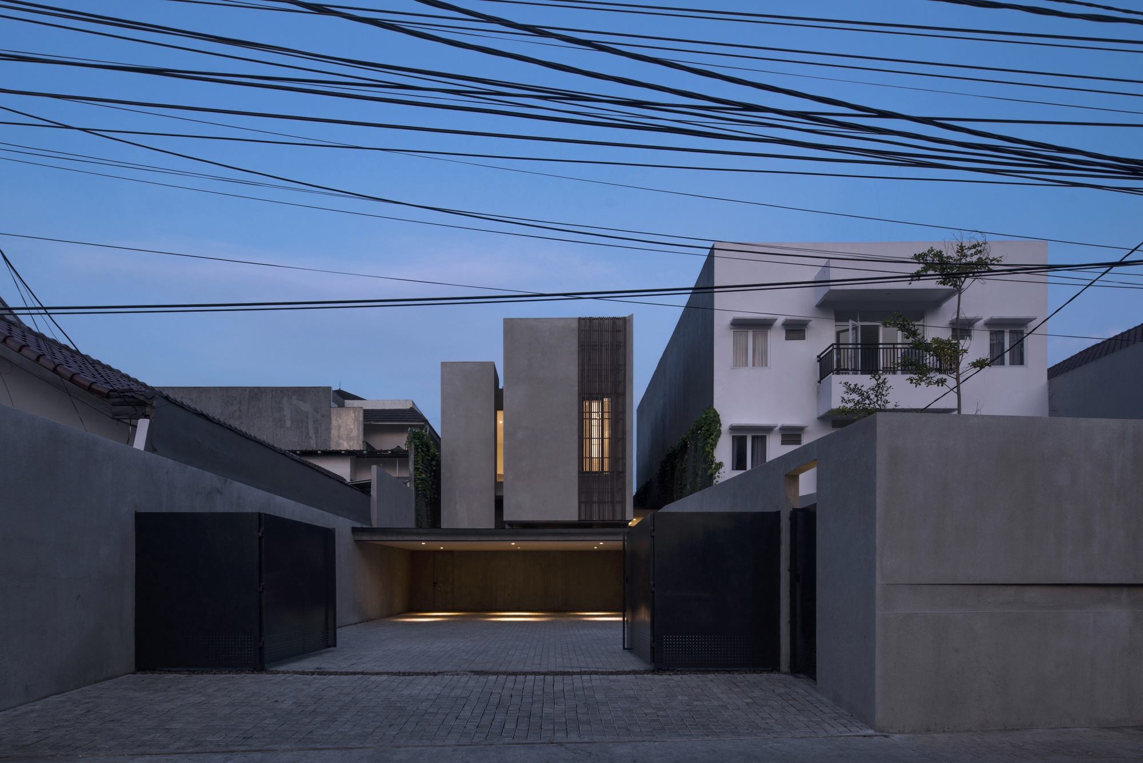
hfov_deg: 93.3
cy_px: 382
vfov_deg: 70.5
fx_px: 540
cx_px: 572
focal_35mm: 17
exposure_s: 1/3
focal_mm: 17
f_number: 11
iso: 400
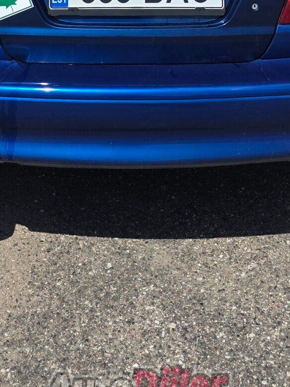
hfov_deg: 19.1
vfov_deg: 21.4
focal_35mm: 77
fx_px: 861
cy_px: -192
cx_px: 135
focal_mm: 6.3
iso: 64
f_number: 1.7
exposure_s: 1/7944
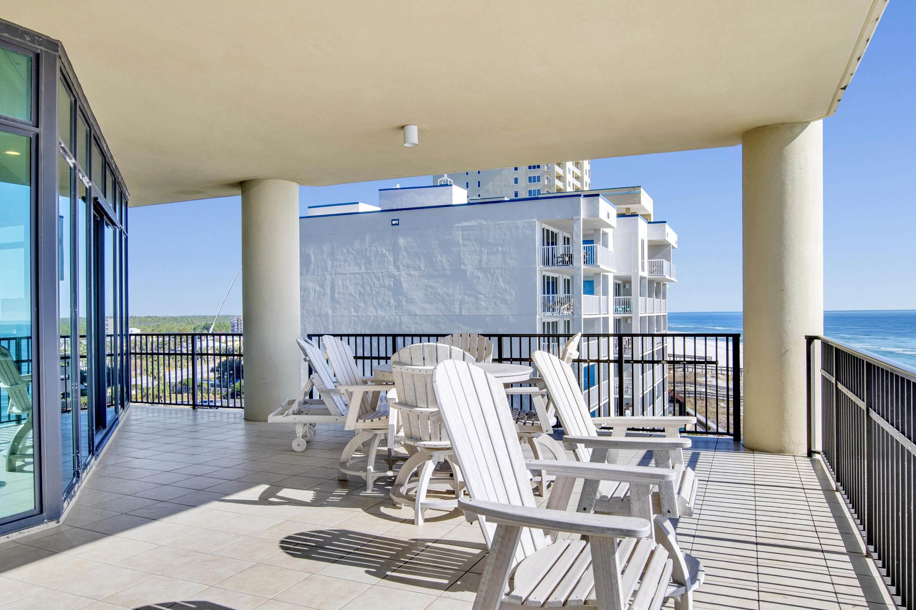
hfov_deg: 71.5
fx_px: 636
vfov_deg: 51.3
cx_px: 467
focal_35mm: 25
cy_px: 310
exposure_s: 1/400
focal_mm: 19
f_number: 11
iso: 200
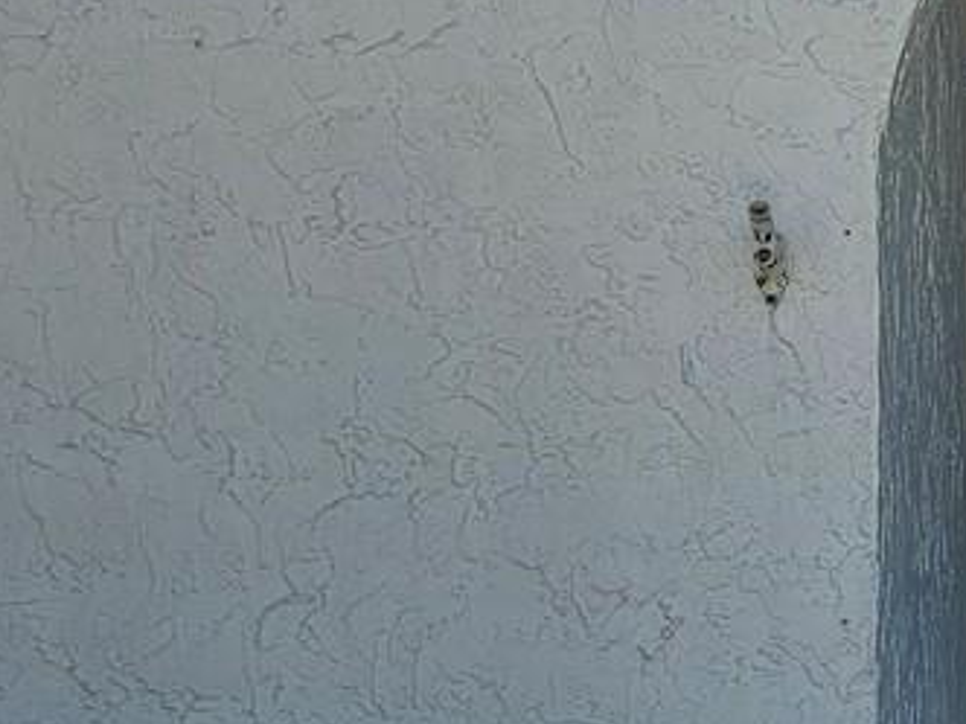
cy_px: 314
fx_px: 3098
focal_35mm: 111
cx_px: 1382
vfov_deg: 13.3
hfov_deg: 16.4
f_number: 1.7
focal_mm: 6.3
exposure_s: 1/719
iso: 10
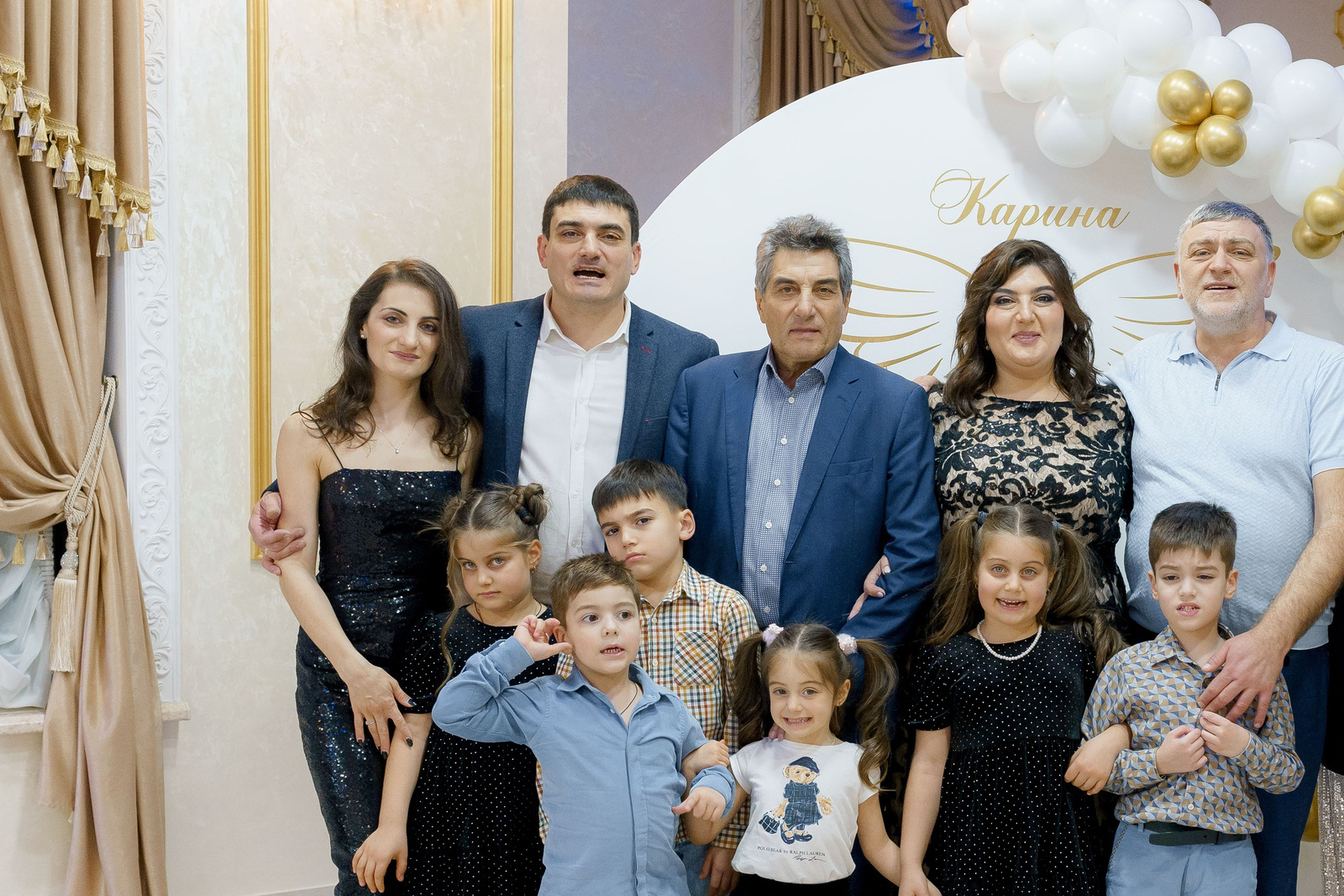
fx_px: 2091
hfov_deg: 35.1
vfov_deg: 24.1
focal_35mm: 56
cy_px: 561
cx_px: 963
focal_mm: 35
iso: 3200
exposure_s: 1/160
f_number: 4.5
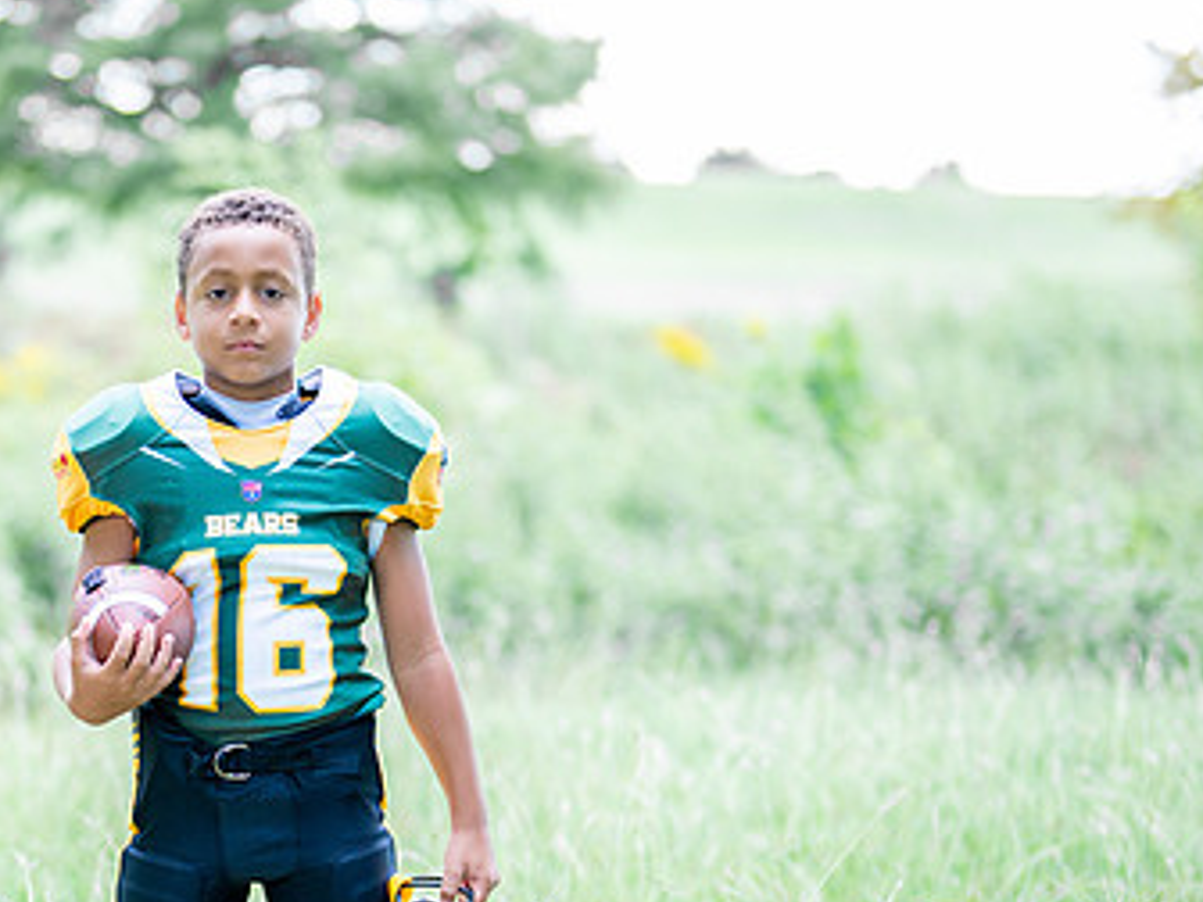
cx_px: 262
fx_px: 3545
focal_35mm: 102
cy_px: 660
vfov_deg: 14.5
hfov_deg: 19.1
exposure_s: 1/1000
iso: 320
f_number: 1.2
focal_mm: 50
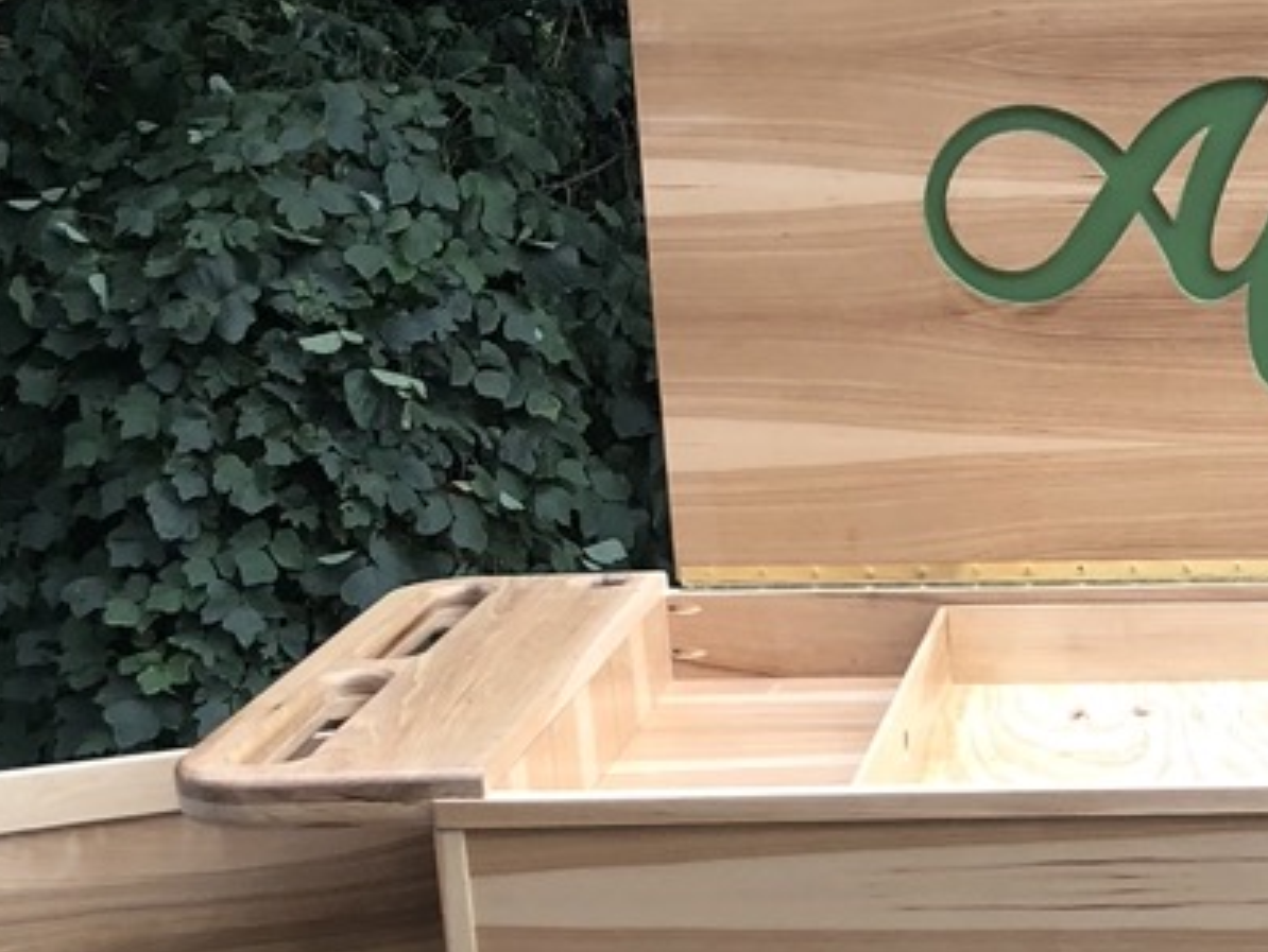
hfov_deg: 19.8
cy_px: 939
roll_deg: -0.6
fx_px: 3299
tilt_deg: -19.2
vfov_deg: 16.1
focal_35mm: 90
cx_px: 1711
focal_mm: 3.99
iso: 20
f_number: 1.8
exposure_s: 1/168
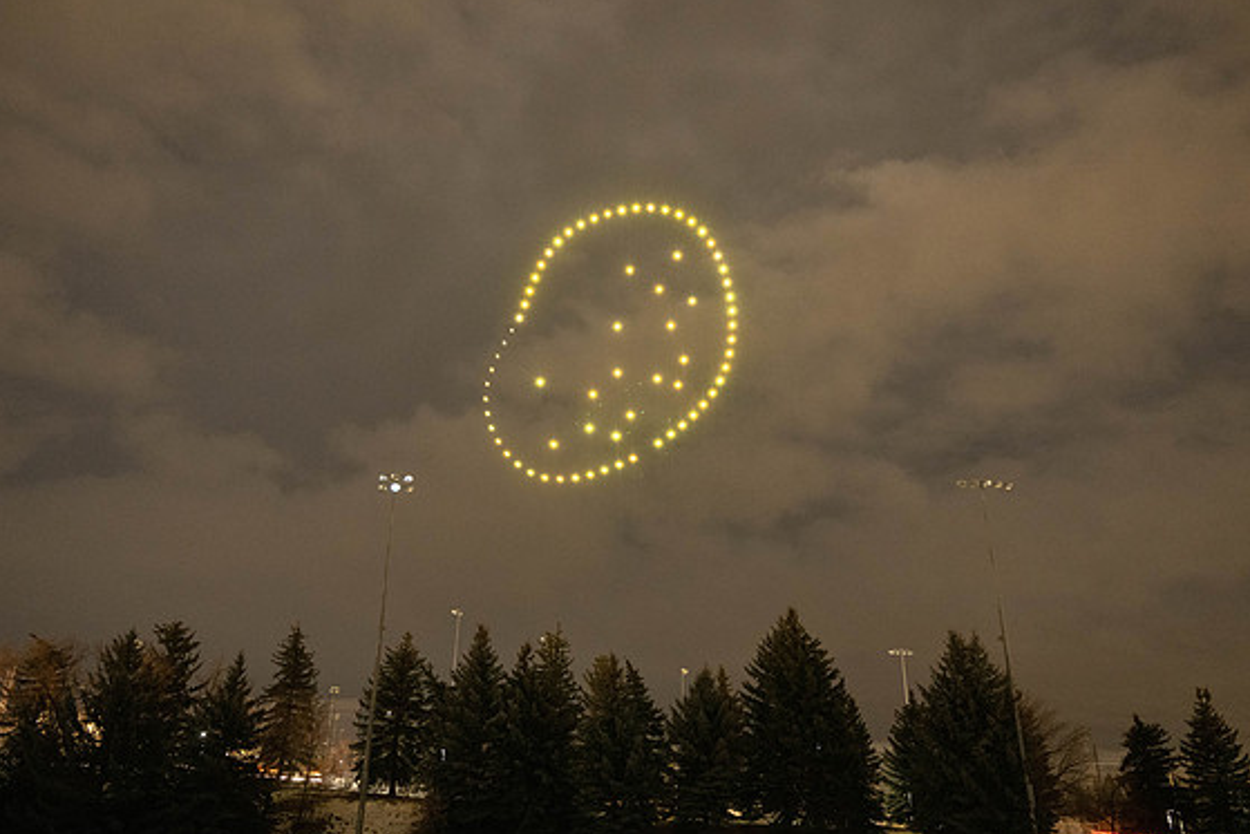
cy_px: 419
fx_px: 972
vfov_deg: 46.4
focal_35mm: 28
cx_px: 631
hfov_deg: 65.5
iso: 6400
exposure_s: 1/1.67
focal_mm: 27
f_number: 4
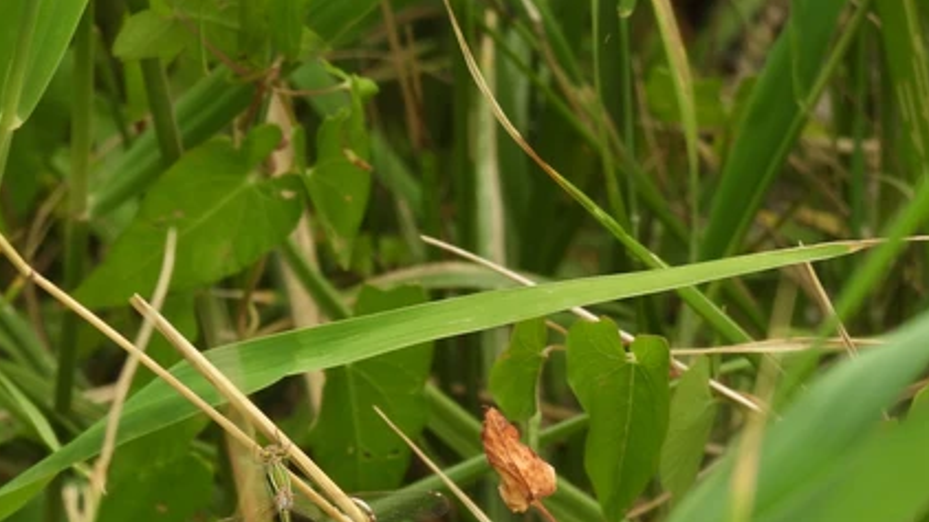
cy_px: 509
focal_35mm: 430
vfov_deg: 2.8
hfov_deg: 5.0
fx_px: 10588
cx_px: 299
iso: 100
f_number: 5
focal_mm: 46.4
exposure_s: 1/160
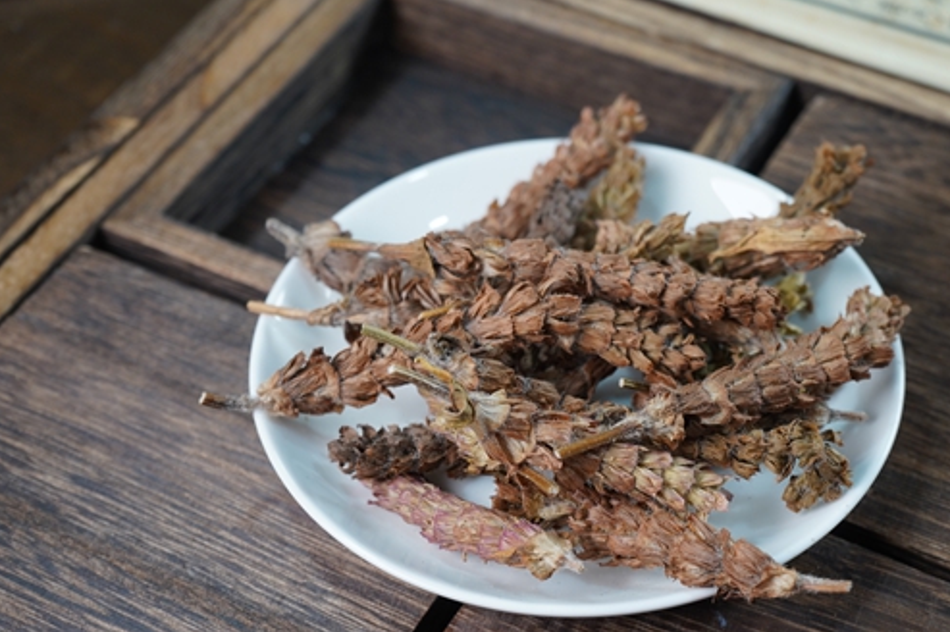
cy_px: 370
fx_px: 1767
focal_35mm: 67
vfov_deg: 20.3
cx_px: 572
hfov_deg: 30.0
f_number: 7.1
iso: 800
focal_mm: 55
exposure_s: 1/100
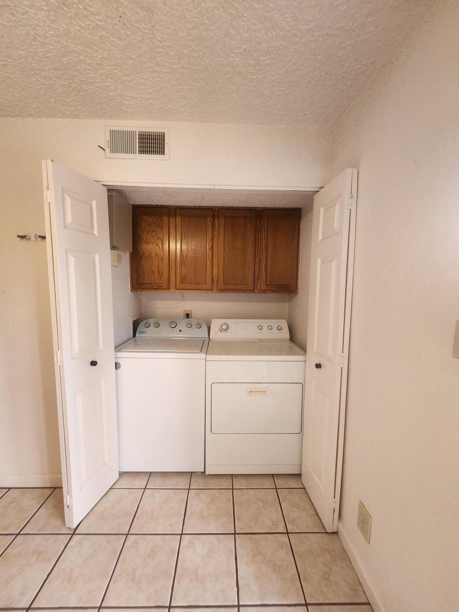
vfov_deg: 106.2
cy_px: 306
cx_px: 230
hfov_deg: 89.9
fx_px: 230
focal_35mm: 13
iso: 200
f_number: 2.2
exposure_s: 1/60
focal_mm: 1.74
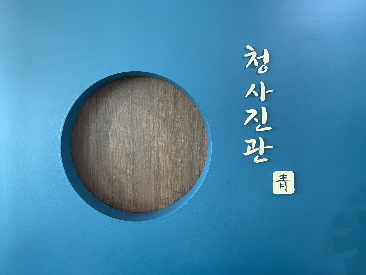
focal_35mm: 26
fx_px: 275
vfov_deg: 53.1
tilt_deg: +0.2
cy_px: 138
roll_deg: +0.9
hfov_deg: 67.3
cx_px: 183
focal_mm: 4.25
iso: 125
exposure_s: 1/60
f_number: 1.8
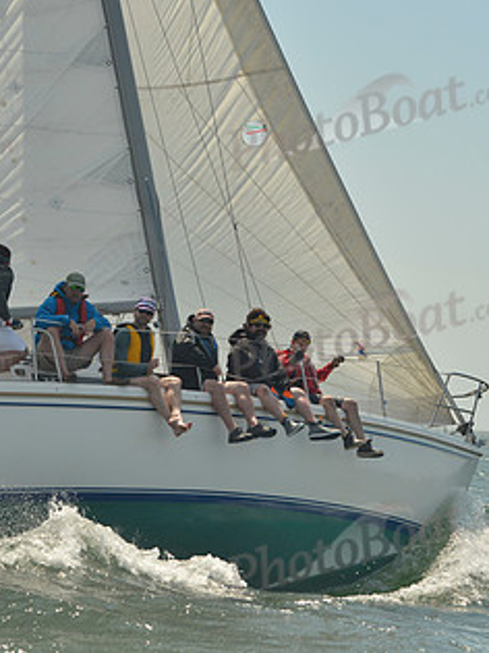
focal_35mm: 124
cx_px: 122
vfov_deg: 15.9
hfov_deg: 11.9
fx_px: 2337
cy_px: 254
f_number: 8
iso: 200
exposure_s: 1/1250
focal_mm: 70
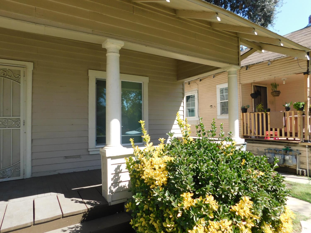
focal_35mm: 23
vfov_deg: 58.9
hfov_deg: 73.9
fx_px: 207
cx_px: 156
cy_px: 116
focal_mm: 4
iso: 125
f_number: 3
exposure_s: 1/640
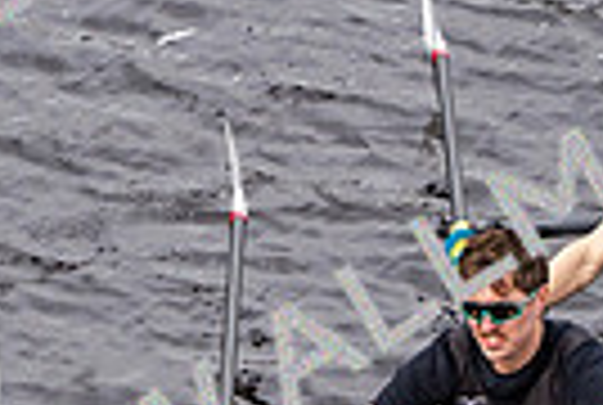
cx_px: 387
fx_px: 15931
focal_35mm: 949
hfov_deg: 2.2
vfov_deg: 1.5
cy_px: 646
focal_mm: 147
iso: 400
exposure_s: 1/2000
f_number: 2.8
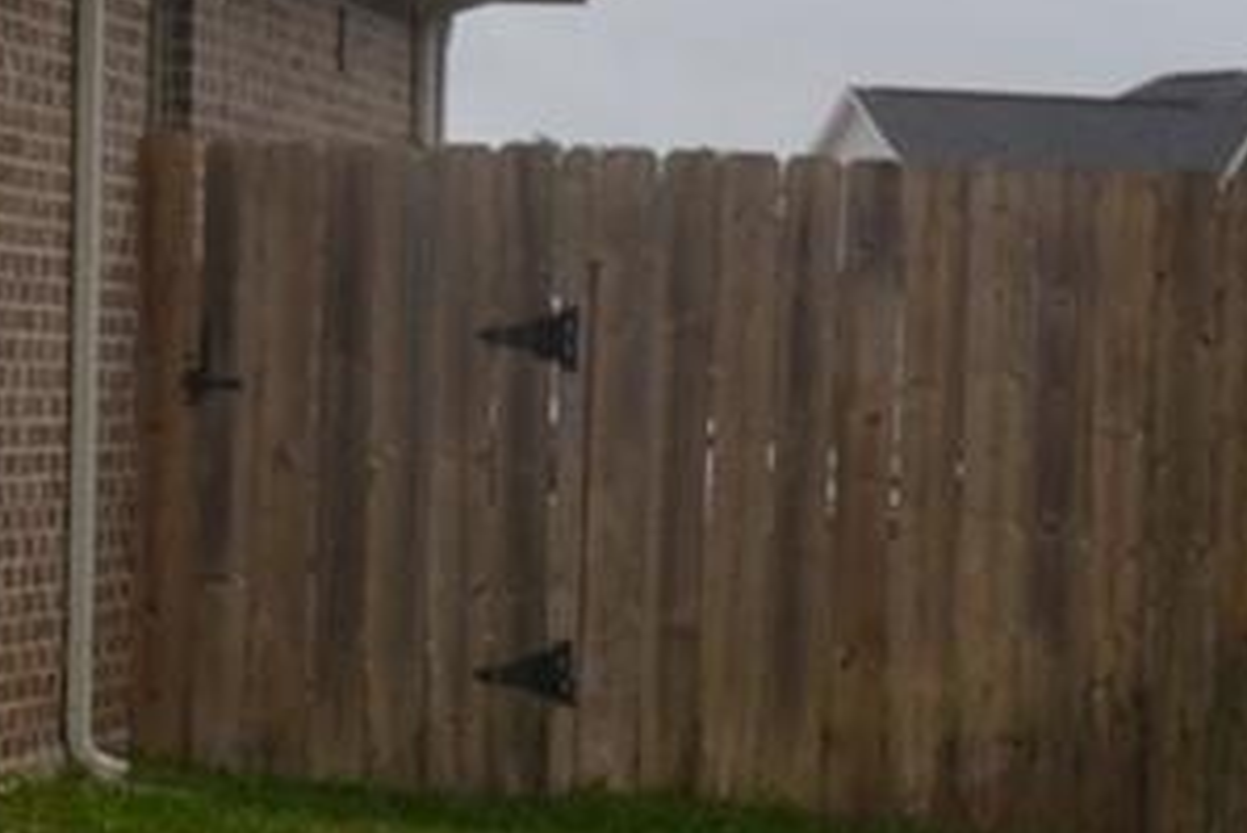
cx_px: -2808
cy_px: 15
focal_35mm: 206
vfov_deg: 6.7
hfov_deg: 8.1
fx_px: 7139
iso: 100
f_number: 7.1
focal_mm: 20
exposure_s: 1/200
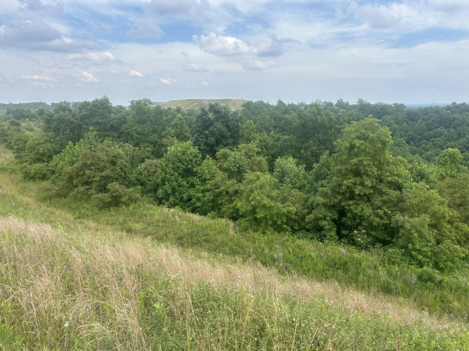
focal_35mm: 26
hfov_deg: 67.3
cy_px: 176
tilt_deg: -11.2
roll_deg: +1.3
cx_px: 234
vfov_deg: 53.0
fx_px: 352
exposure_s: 1/2695
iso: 50
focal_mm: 5.7
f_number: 1.5
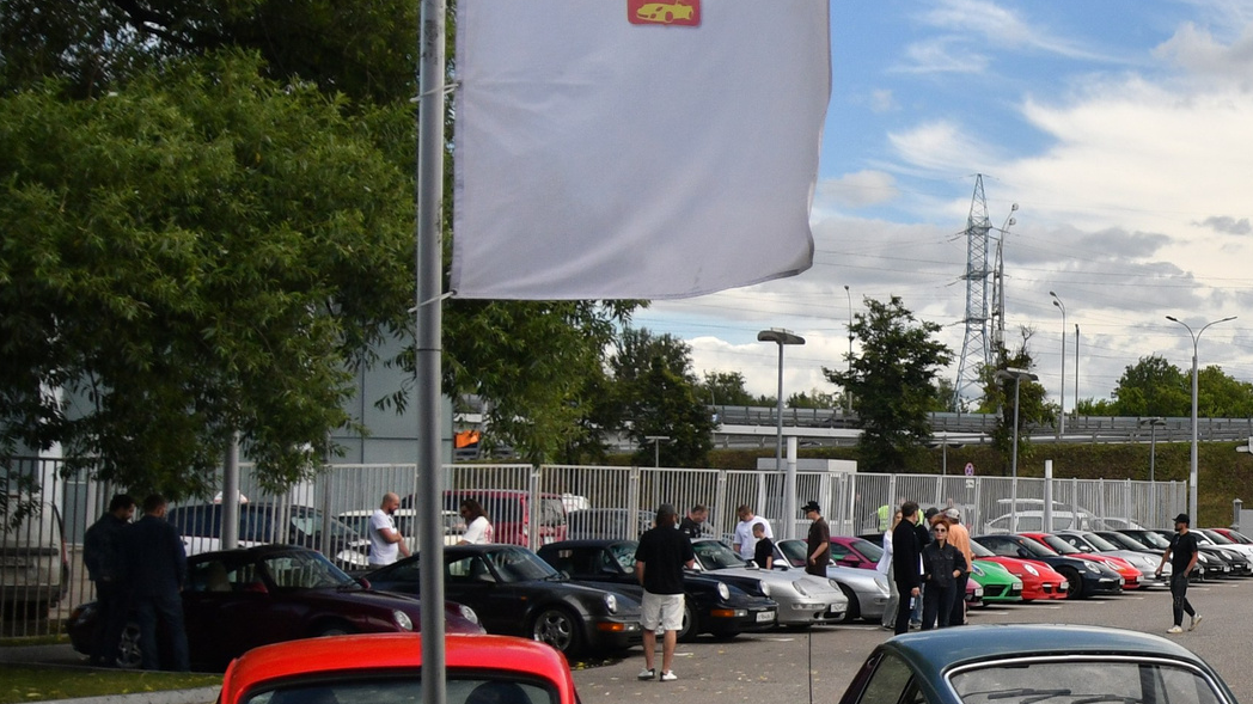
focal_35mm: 64
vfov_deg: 18.7
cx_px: 1430
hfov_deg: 29.2
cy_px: 499
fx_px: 2126
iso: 500
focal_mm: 17
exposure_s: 1/3200
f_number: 2.8
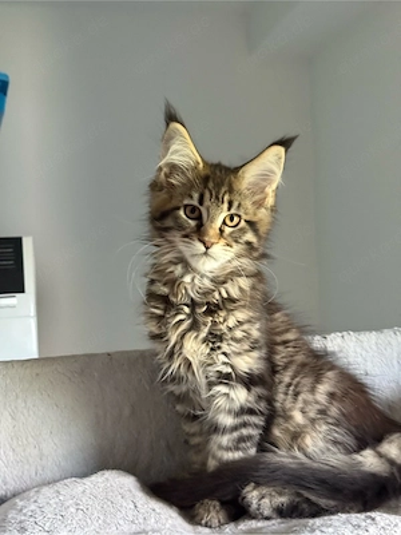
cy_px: 268
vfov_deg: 39.7
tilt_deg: +4.8
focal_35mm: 48
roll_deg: +1.8
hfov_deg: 30.3
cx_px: 200
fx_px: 741
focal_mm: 6.76
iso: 500
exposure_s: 1/33
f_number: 1.78
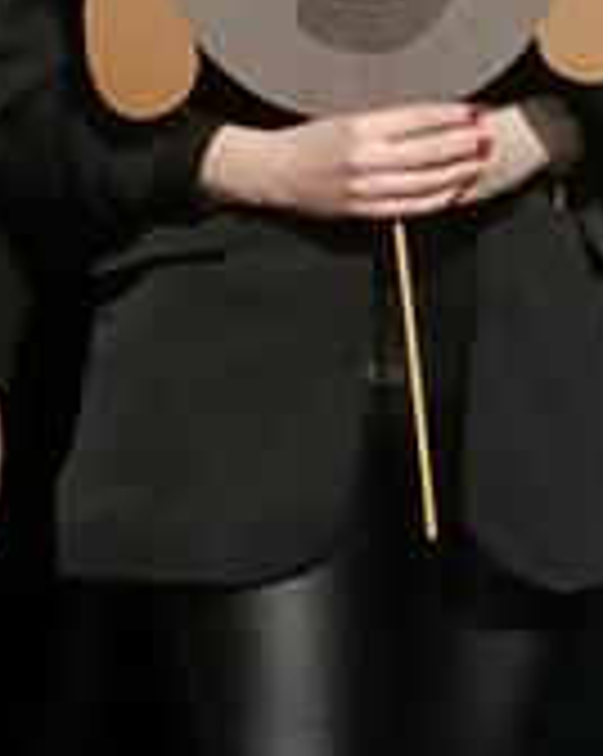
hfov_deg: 6.0
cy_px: 171
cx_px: 1665
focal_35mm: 244
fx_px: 5453
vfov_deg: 7.9
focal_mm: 5.3
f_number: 1.8
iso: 640
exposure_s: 1/25
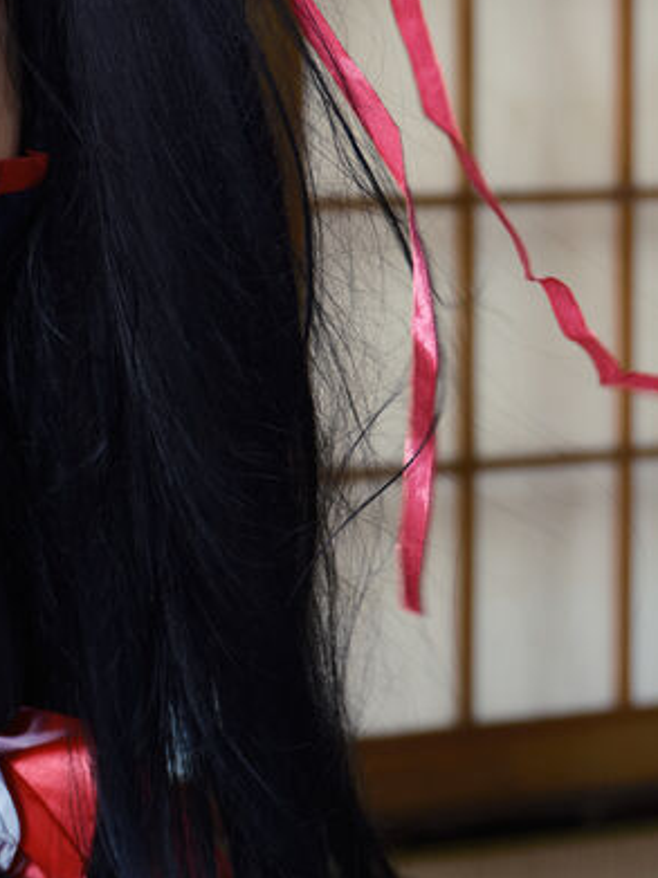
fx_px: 4666
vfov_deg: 10.7
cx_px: -496
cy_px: 593
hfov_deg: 7.8
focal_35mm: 184
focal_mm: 56.3
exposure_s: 1/125
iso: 500
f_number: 4
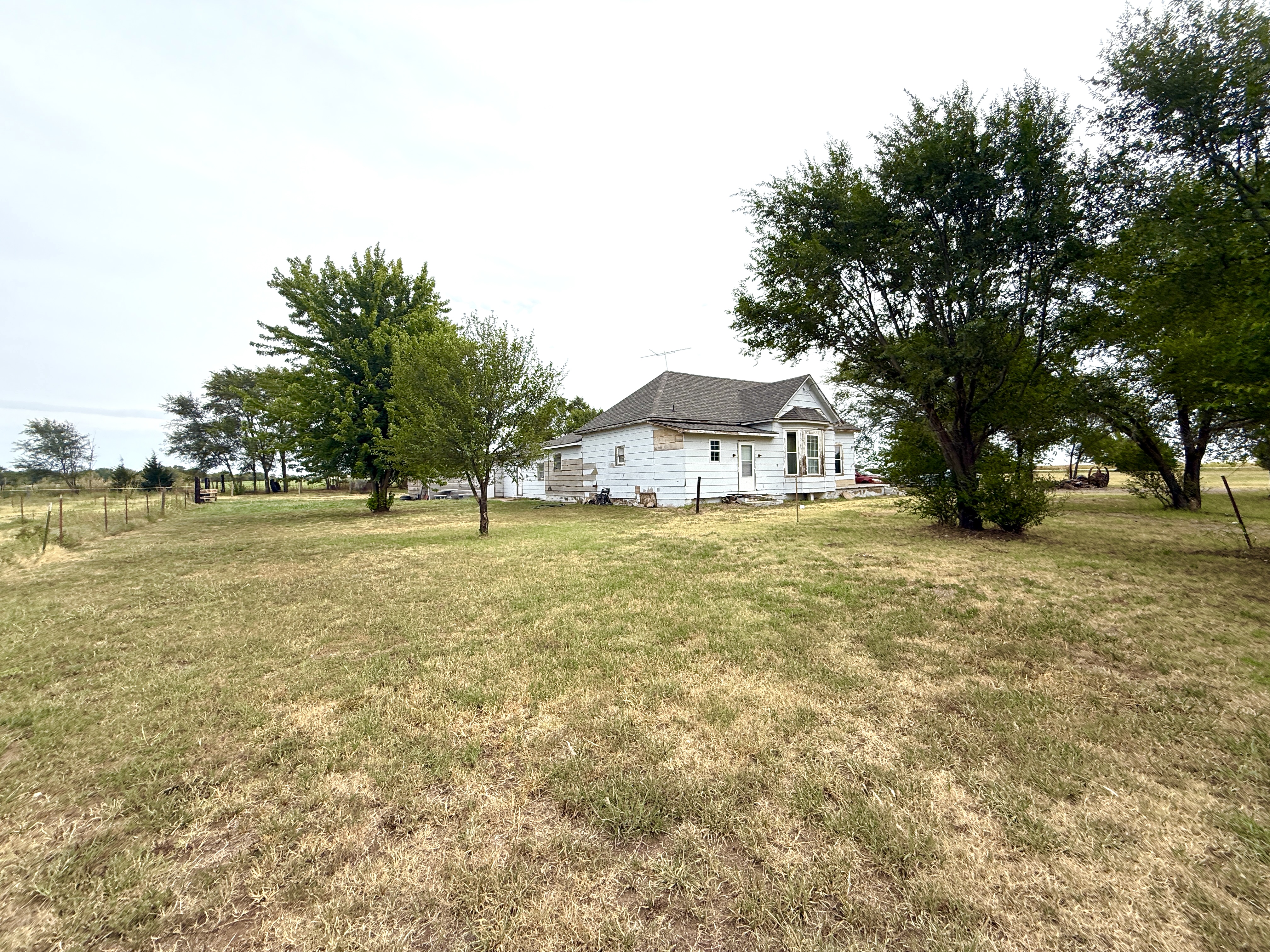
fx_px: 514
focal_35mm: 14
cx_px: 635
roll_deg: +0.5
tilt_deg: +0.4
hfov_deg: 102.1
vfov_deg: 85.7
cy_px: 476
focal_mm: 2.22
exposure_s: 1/1312
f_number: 2.2
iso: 50
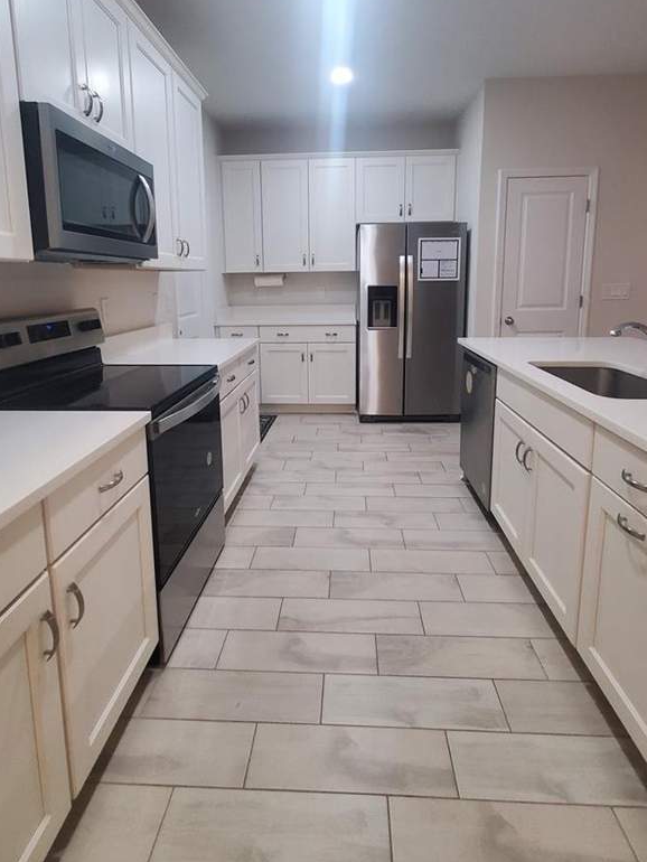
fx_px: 448
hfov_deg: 71.6
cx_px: 334
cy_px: 350
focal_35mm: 18
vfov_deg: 86.8
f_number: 2.2
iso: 400
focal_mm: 1.8
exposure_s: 1/60
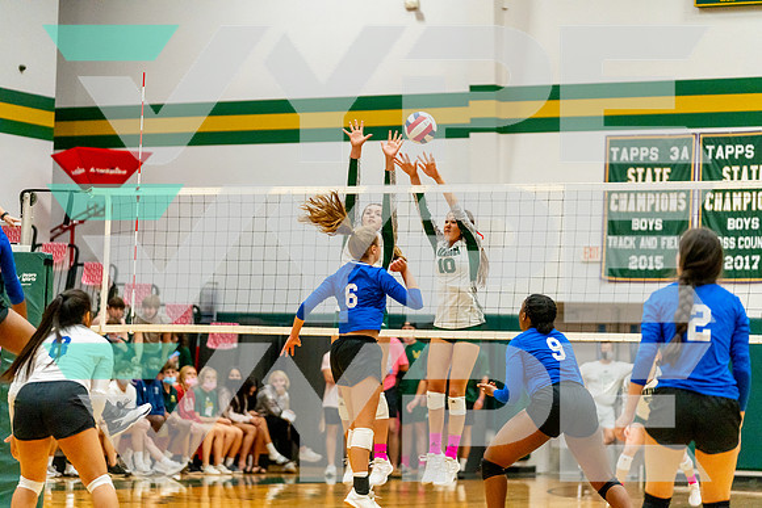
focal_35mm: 117
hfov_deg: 17.5
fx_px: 2477
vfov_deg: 11.7
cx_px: 381
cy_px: 254
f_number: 2.8
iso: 2500
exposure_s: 1/2500
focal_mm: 117
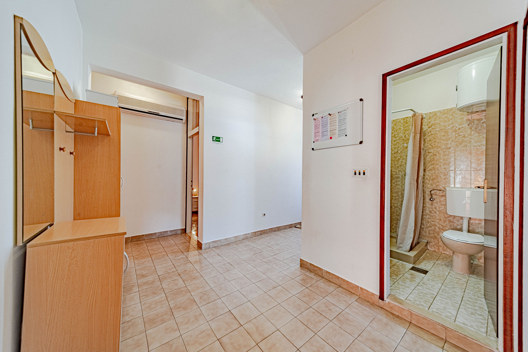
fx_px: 176
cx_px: 264
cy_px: 176
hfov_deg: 112.6
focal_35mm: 12
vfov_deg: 90.1
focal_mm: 12
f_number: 8
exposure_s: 1/200
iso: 400
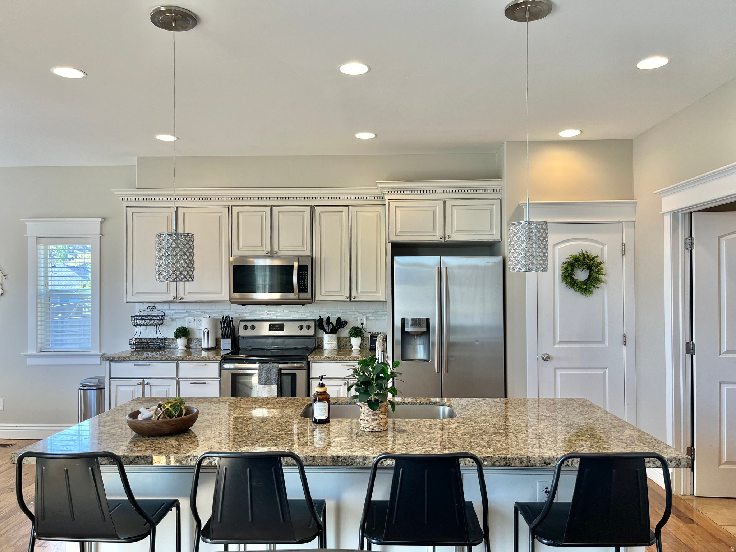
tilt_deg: +0.3
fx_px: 553
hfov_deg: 67.3
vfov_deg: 53.1
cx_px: 368
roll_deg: -0.5
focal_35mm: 26
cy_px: 276
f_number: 1.6
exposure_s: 1/120
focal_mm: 5.1
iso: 64
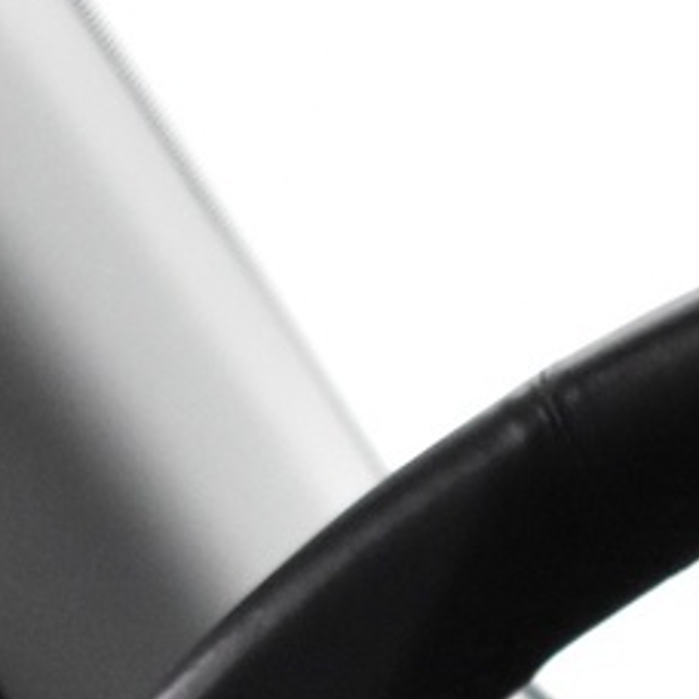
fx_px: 6625
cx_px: 998
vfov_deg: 5.8
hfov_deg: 6.0
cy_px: 1637
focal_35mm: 290
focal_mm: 32
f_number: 4.5
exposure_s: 1/50
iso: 3200
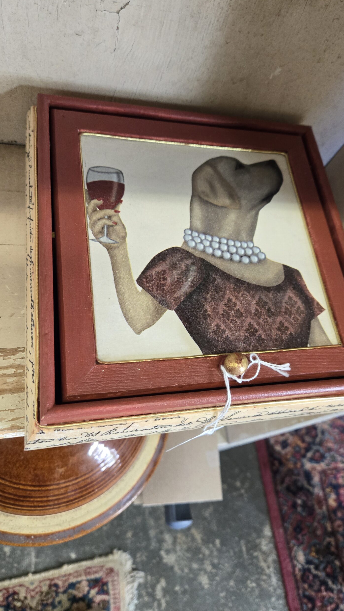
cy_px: 294
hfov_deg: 44.3
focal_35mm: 26
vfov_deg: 71.9
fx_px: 422
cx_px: 189
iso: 500
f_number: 1.8
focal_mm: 5.4
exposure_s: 1/120
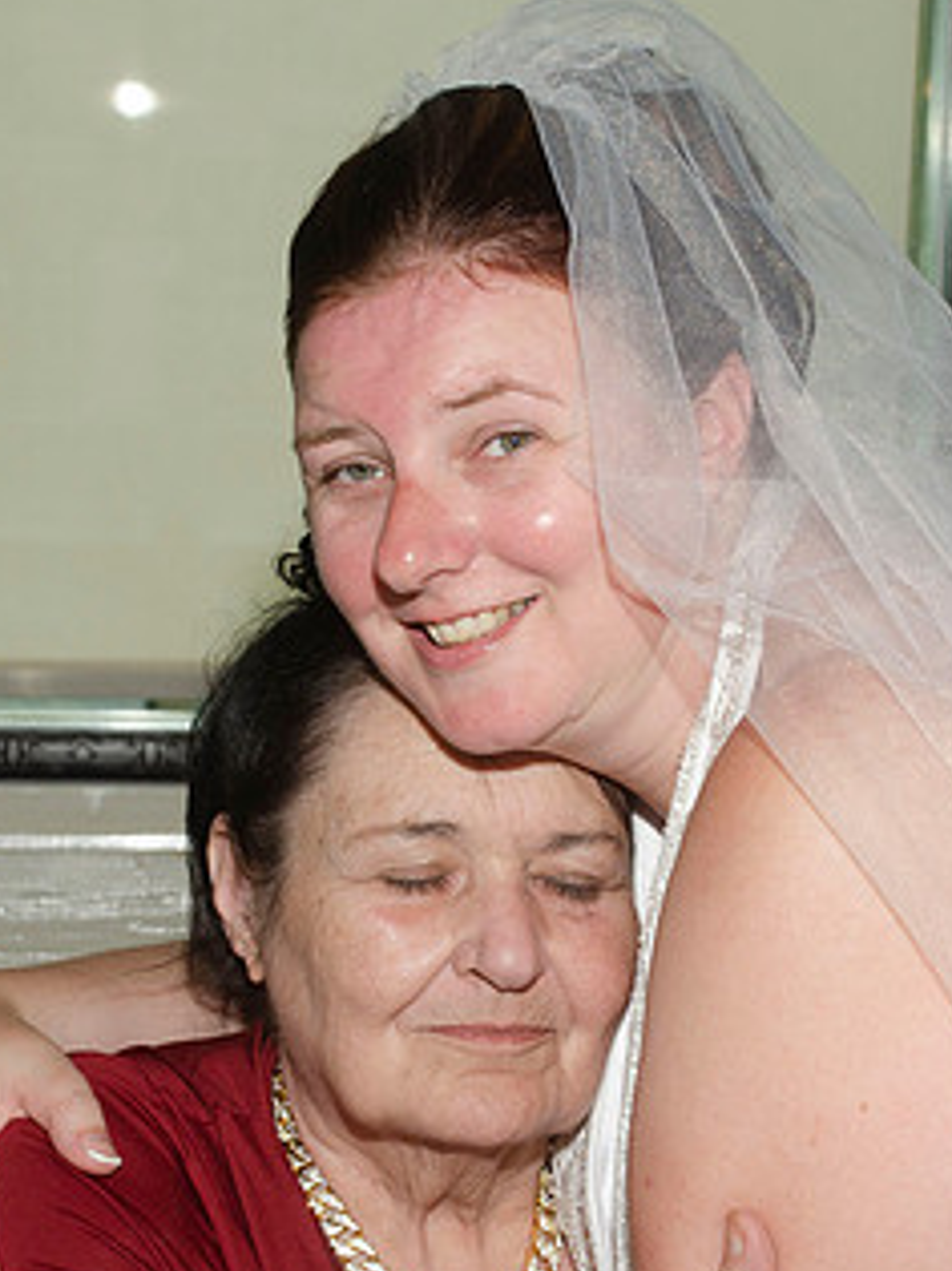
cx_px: 565
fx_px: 3890
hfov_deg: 13.9
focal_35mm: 106
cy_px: 746
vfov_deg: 18.5
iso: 200
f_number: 8
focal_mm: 40
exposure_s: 1/250
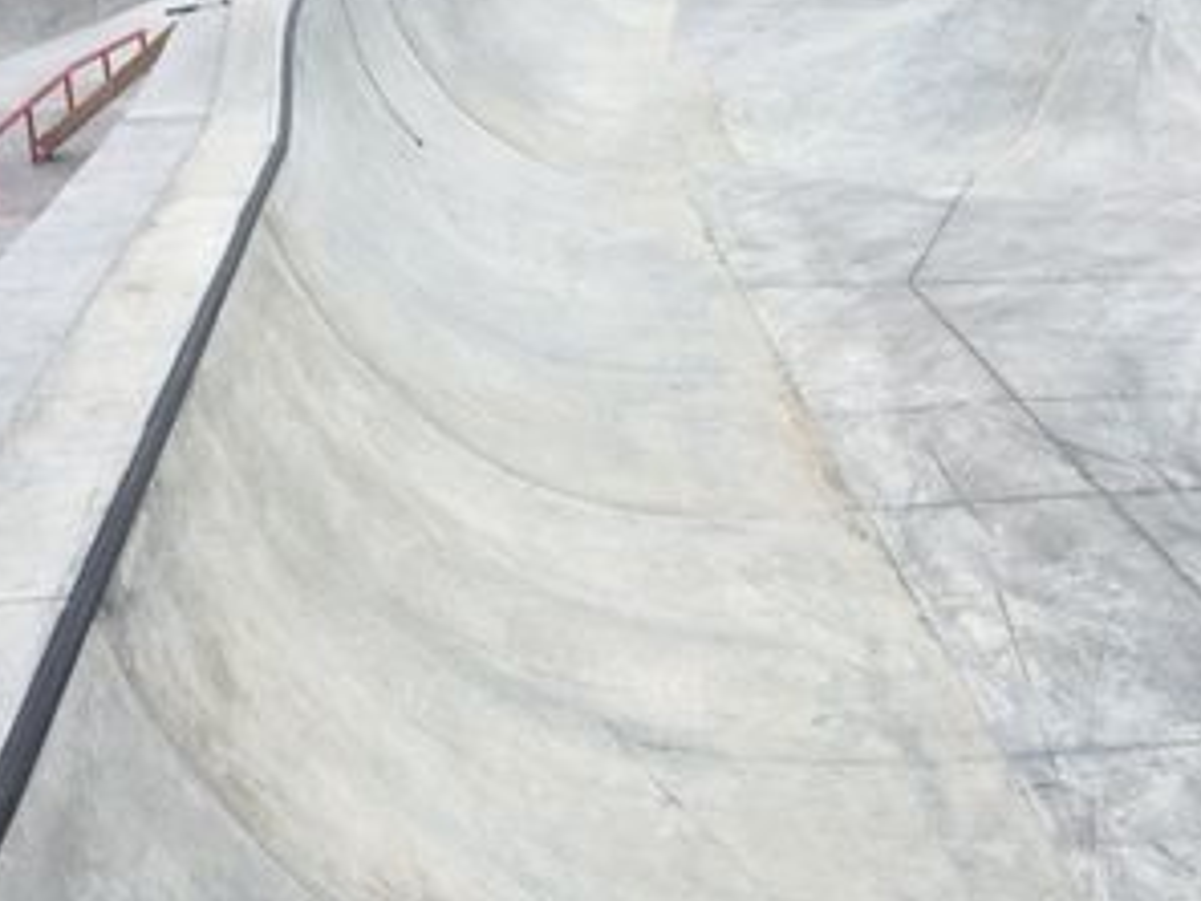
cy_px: 373
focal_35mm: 47
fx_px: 1631
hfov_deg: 40.4
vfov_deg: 30.8
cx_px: 649
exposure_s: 1/1451
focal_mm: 4.15
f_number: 2.2
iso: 25
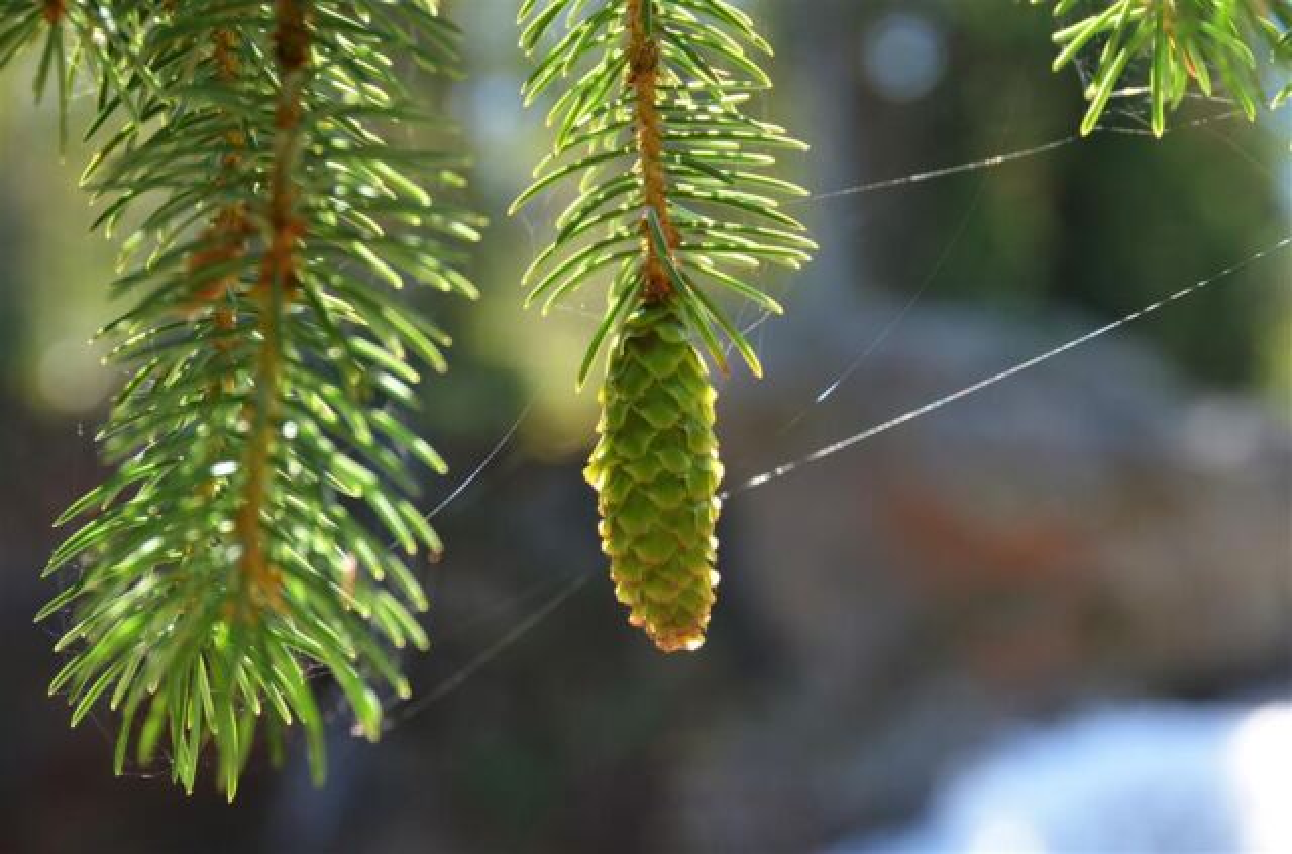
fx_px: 5100
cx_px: 646
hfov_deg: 14.4
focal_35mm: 142
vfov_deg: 9.6
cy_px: 427
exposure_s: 1/125
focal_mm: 95
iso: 220
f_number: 8
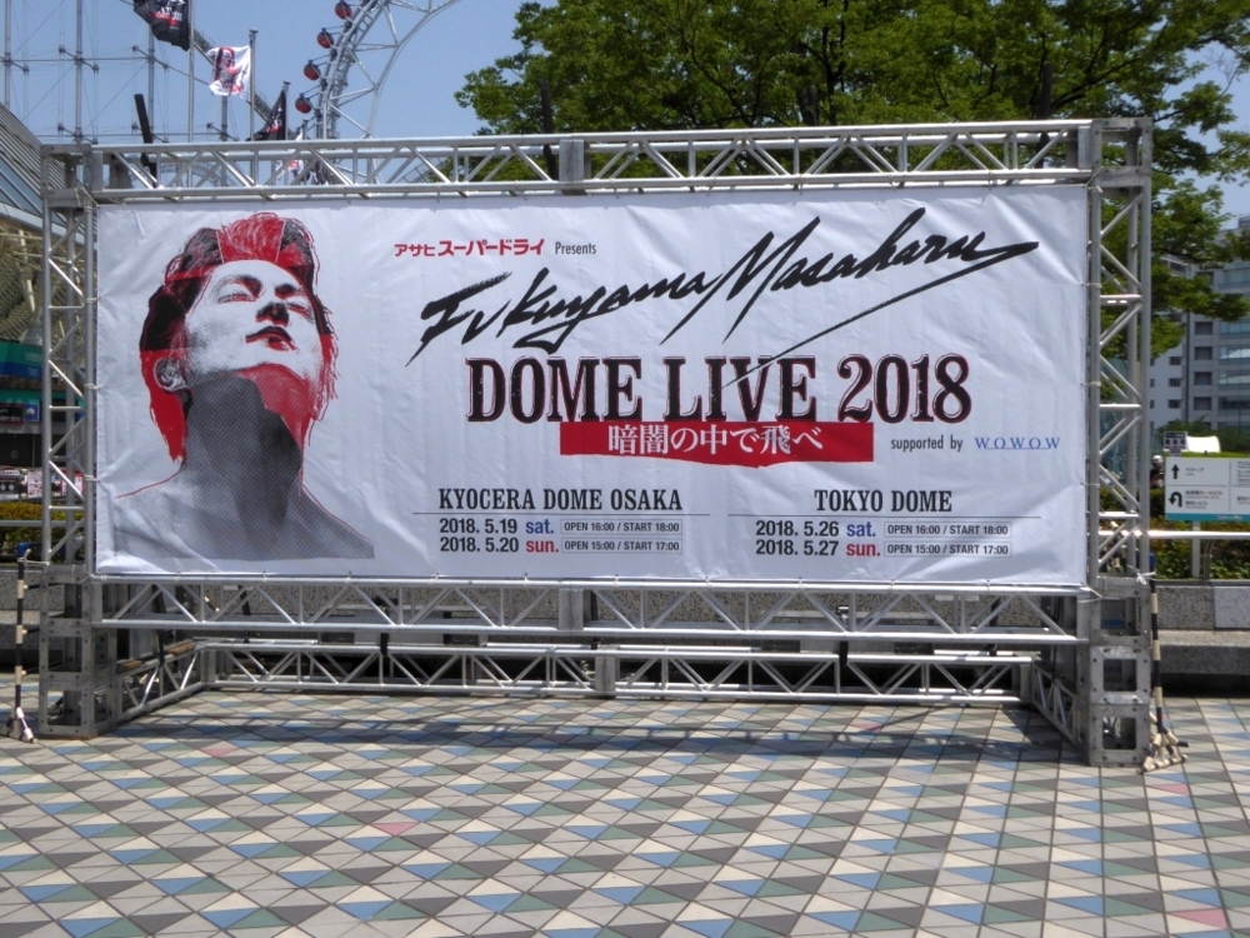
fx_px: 1264
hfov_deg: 52.6
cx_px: 625
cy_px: 469
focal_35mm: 35
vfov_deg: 40.7
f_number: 5.6
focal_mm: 6.3
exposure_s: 1/1000
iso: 100
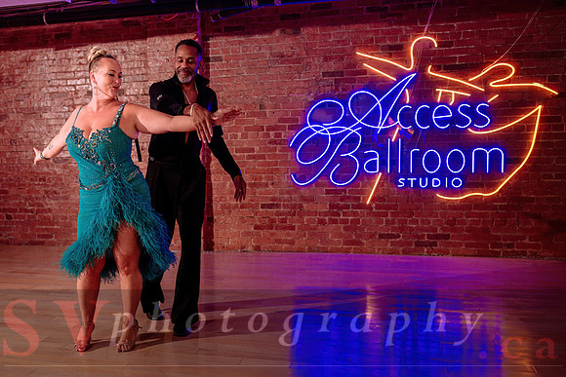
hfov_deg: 49.4
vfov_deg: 34.7
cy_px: 188
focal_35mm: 38
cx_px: 191
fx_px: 604
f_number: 2
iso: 800
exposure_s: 1/400
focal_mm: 29
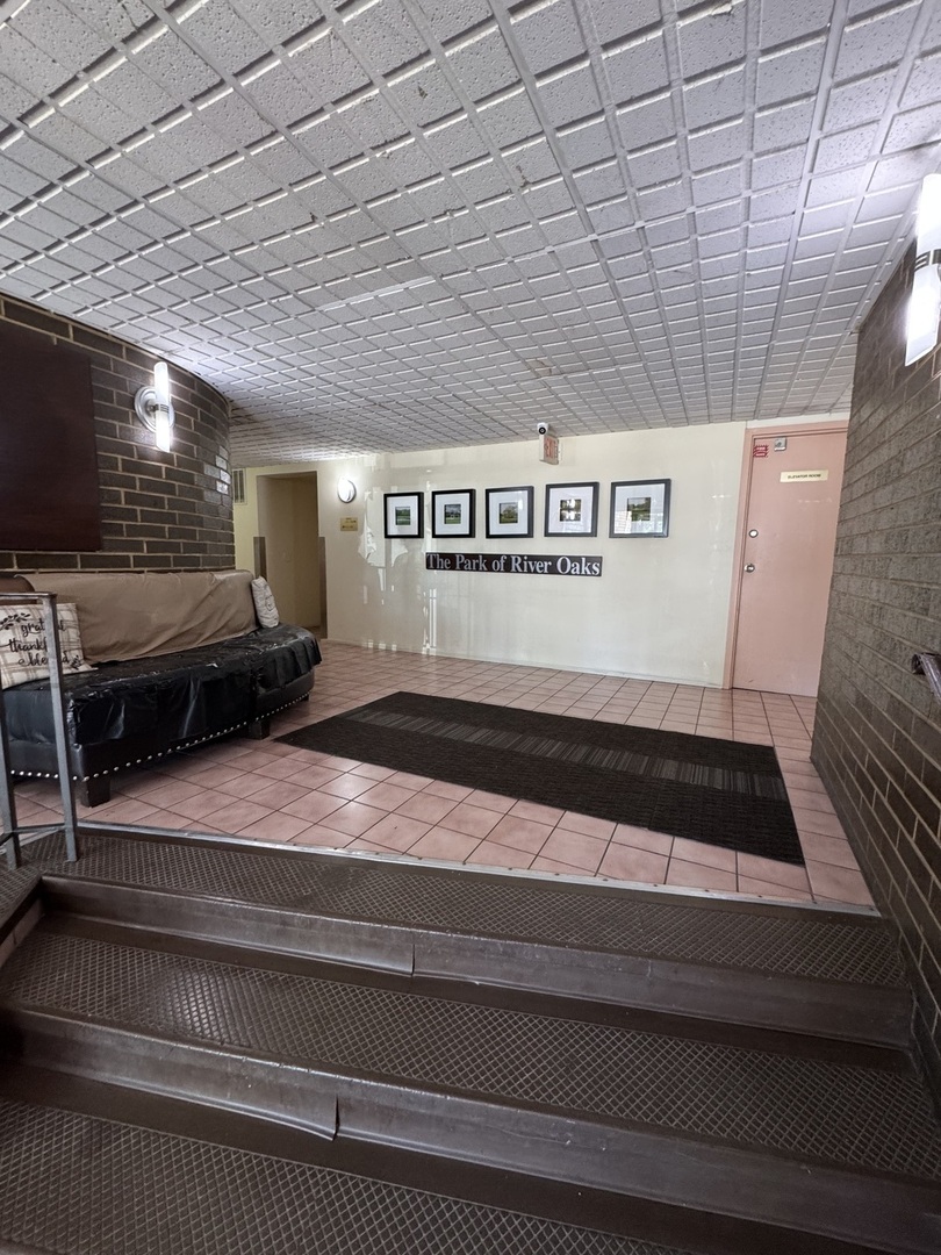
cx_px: 470
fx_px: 507
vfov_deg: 102.1
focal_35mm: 14
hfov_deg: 85.7
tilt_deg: -8.2
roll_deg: -2.5
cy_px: 628
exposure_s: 1/60
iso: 320
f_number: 2.2
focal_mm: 2.22
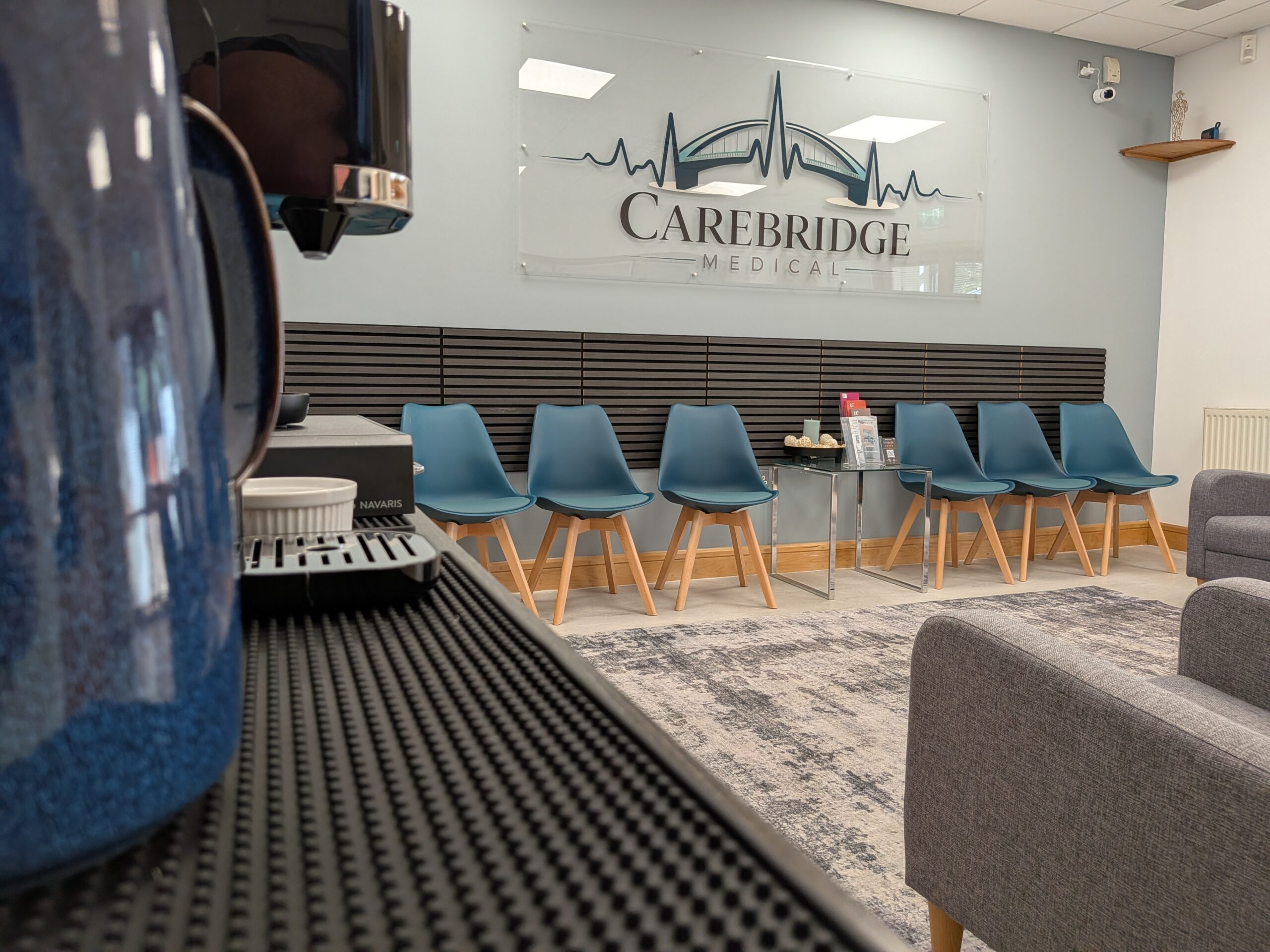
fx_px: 881
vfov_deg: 56.8
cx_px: 635
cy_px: 476
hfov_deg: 71.6
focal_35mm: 24
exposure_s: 1/120
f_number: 1.7
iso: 109
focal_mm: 4.53
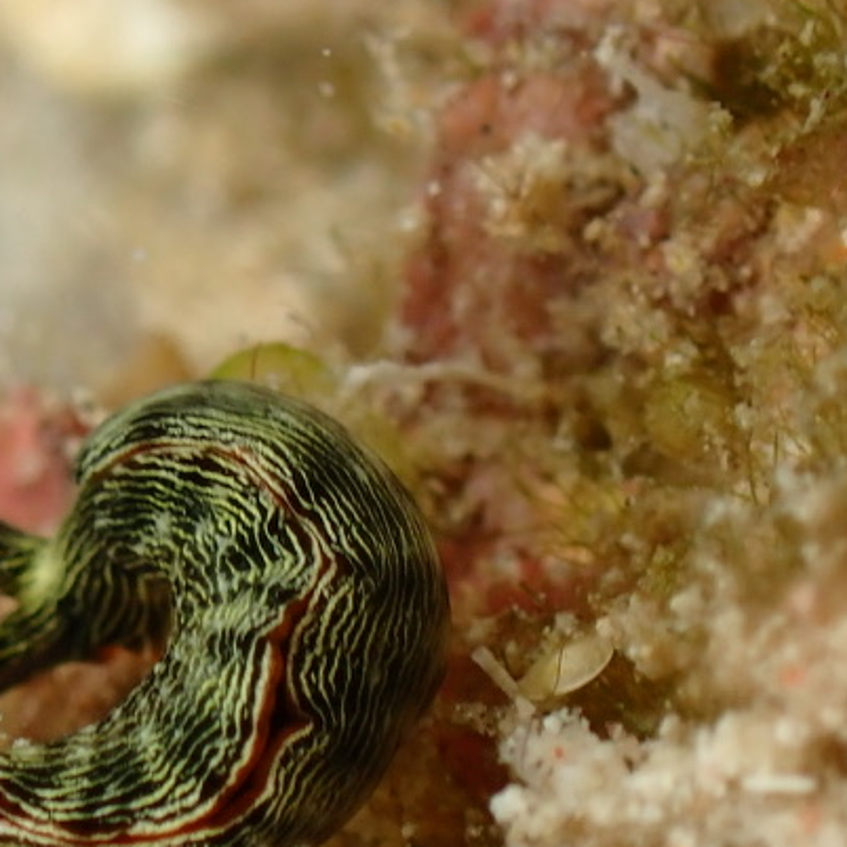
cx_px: 232
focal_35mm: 225
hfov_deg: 7.8
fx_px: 6229
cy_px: 659
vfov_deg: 7.8
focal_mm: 18
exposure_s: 1/400
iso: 160
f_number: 4.9
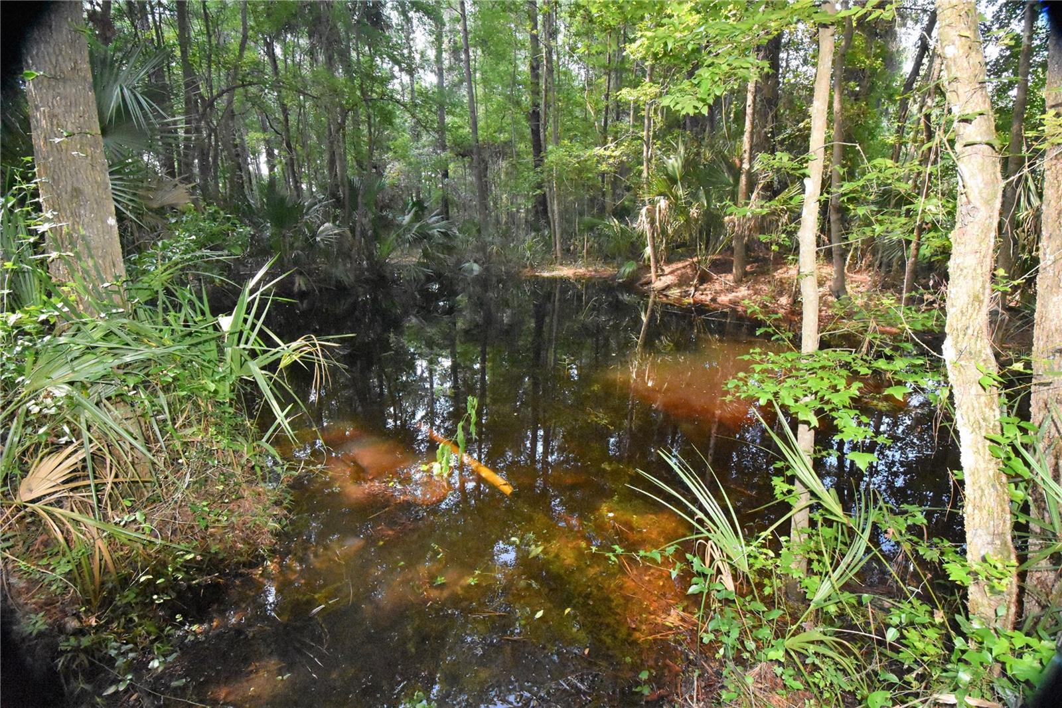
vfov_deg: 77.3
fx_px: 442
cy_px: 354
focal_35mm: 15
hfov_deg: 100.4
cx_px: 531
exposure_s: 1/250
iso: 10000
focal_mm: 10
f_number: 10
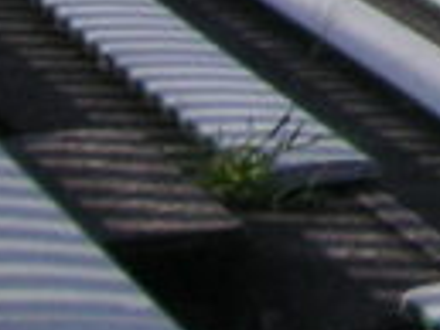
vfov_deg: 4.9
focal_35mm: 293
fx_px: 3728
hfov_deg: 5.9
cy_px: -582
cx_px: 1610
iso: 50
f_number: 6.7
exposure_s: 1/250
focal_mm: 6.1
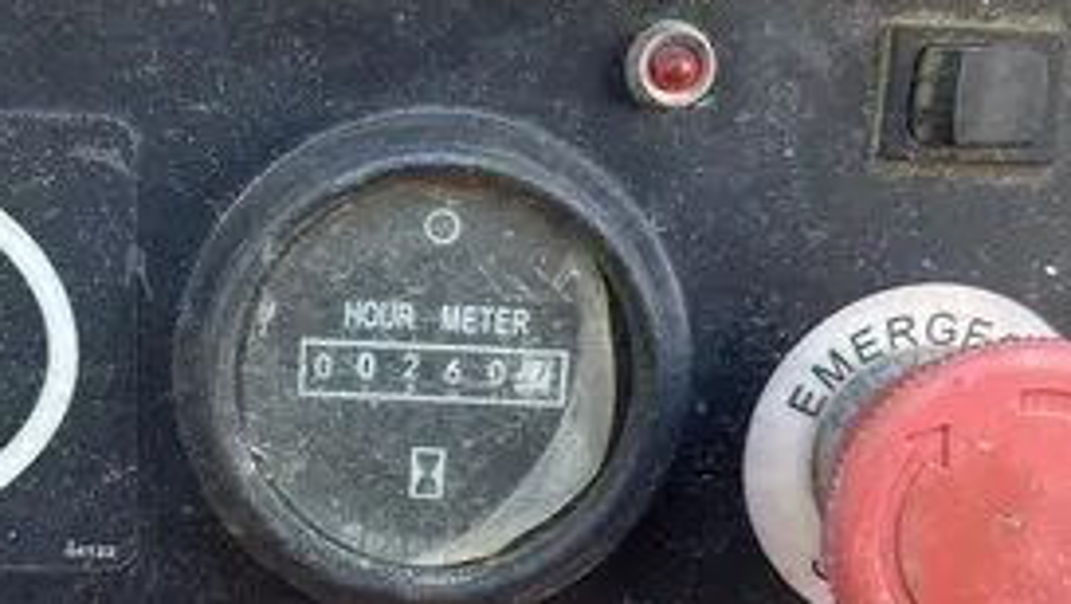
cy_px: 422
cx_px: 369
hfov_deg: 36.3
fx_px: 1620
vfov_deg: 21.0
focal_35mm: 57
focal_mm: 5.7
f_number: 1.5
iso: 32
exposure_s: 1/123
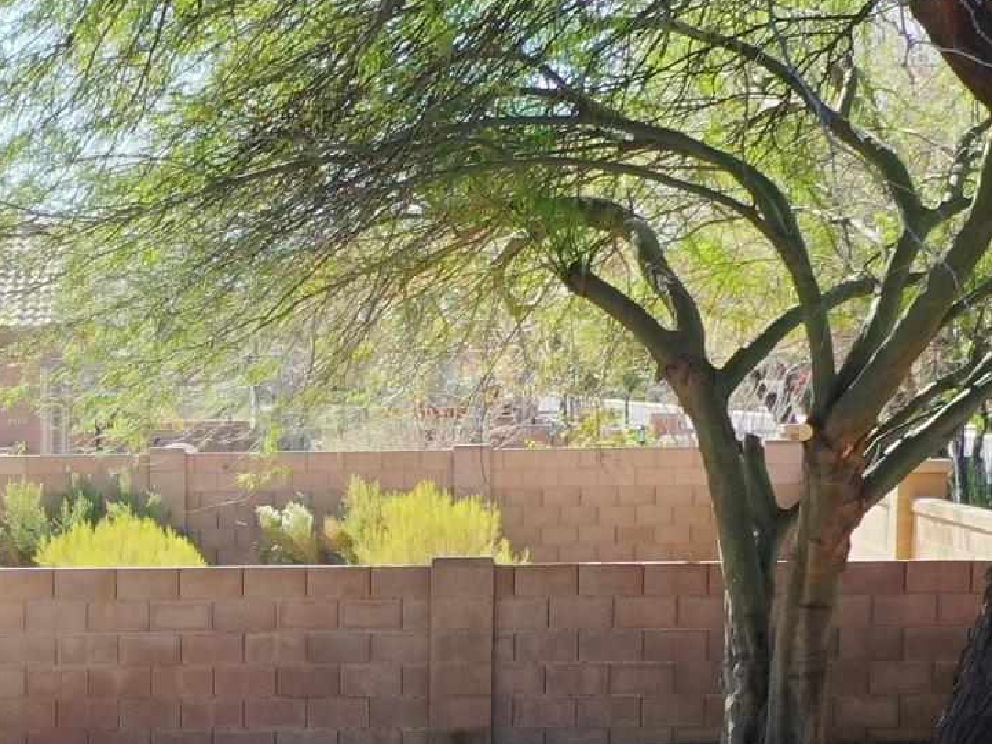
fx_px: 3210
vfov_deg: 12.9
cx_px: -109
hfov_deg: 17.0
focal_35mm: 112
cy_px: 882
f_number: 4
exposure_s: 1/120
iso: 100
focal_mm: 10.26
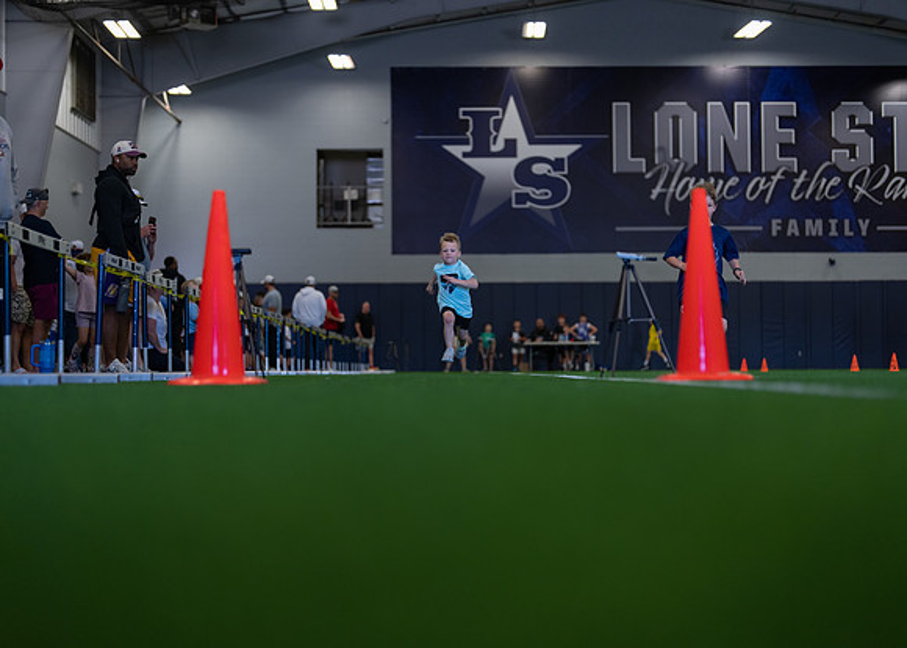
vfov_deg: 26.9
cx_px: 454
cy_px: 324
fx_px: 1353
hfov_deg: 37.1
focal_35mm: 53
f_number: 1.2
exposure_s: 1/1000
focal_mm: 50
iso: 800
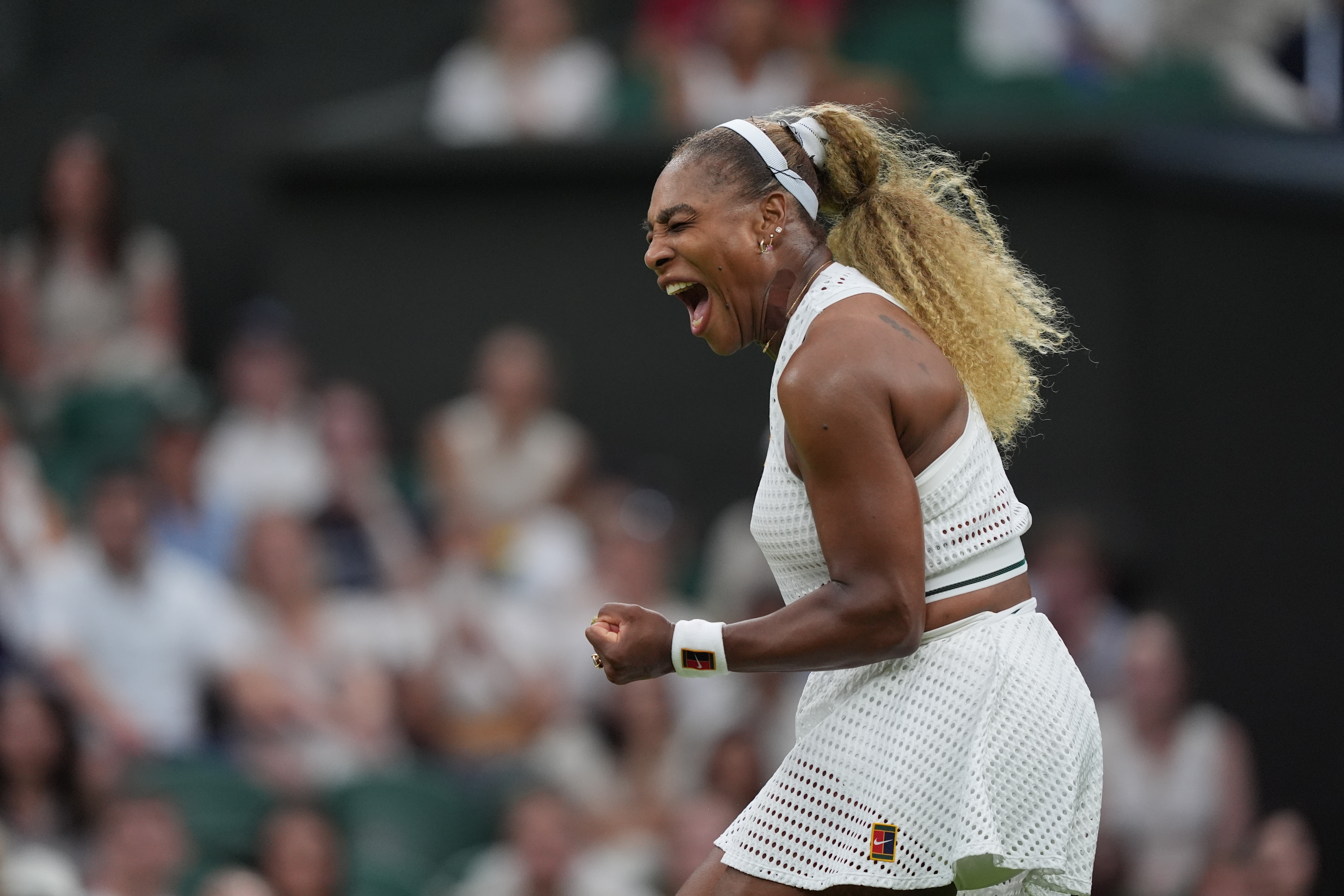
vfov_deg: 3.4
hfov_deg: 5.2
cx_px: 672
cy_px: 448
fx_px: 14932
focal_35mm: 400
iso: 3200
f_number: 3.2
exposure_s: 1/2000
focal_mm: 400
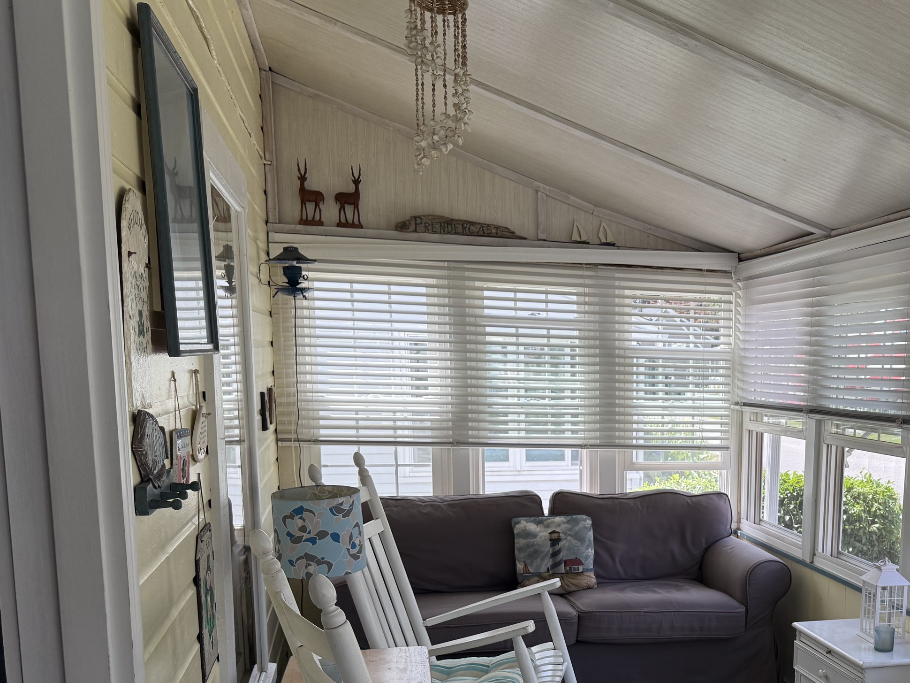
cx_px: 697
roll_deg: -0.9
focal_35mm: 38
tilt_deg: -8.0
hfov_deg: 46.9
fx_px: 999
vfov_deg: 36.8
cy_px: 517
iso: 100
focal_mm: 6.76
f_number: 1.78
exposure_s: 1/584
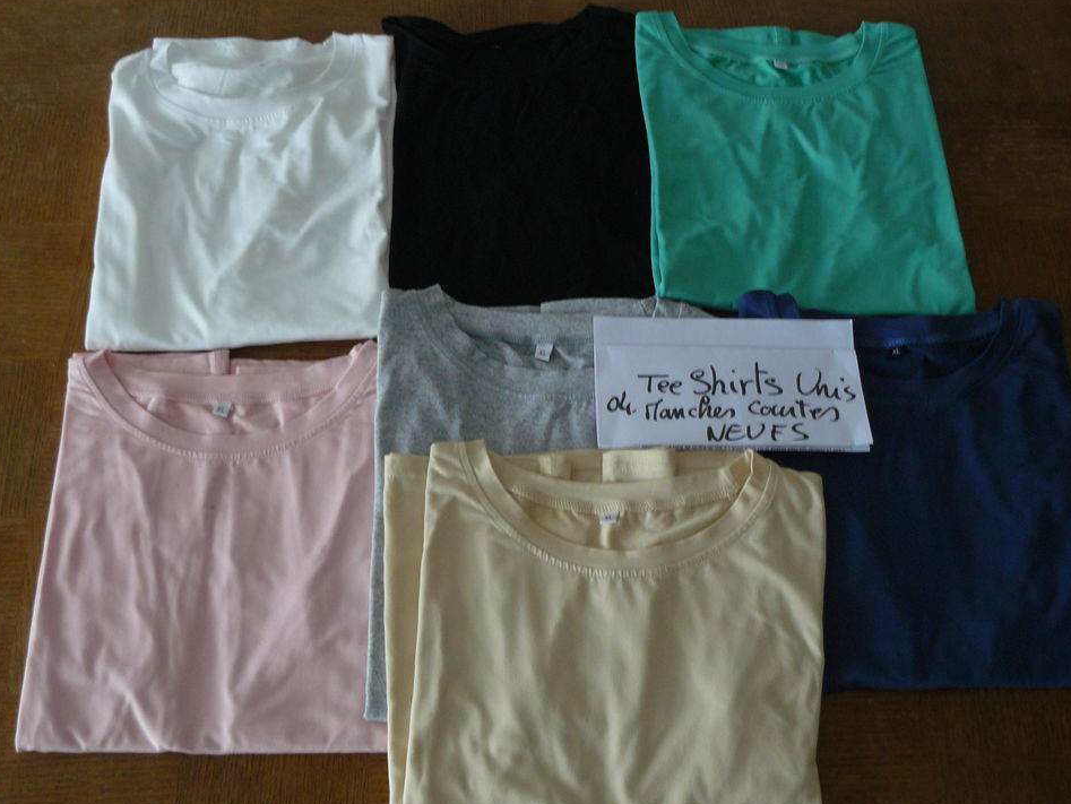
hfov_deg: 49.0
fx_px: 1176
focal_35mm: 38
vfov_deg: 37.7
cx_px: 517
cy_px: 392
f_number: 2.8
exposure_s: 1/30
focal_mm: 6
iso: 160
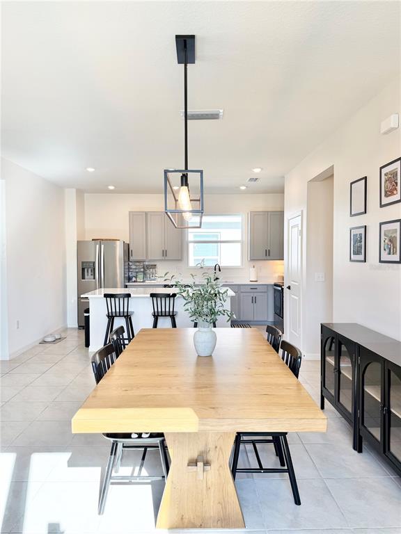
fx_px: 371
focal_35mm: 24
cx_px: 200
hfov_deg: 56.8
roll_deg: +0.3
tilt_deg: -2.3
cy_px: 267
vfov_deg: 71.6
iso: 80
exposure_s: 1/282
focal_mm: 6.76
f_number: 1.78
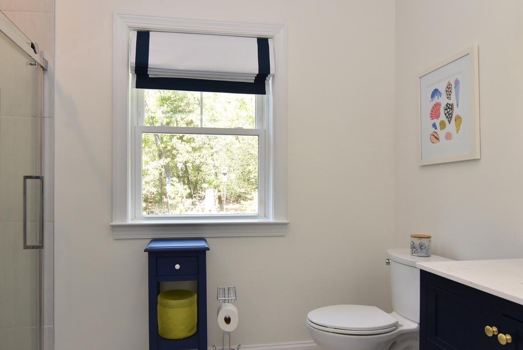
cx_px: 243
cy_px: 187
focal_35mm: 24
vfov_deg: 53.2
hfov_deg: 73.6
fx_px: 349
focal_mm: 12
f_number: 7.1
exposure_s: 1/100
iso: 800
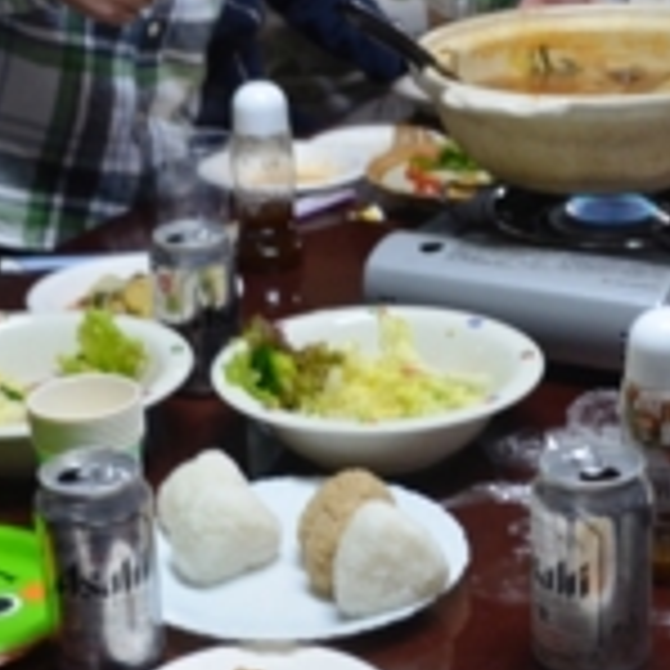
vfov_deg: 20.4
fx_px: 1864
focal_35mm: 85
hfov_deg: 20.4
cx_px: 360
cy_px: 375
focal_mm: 25
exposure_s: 1/50
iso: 800
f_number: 4
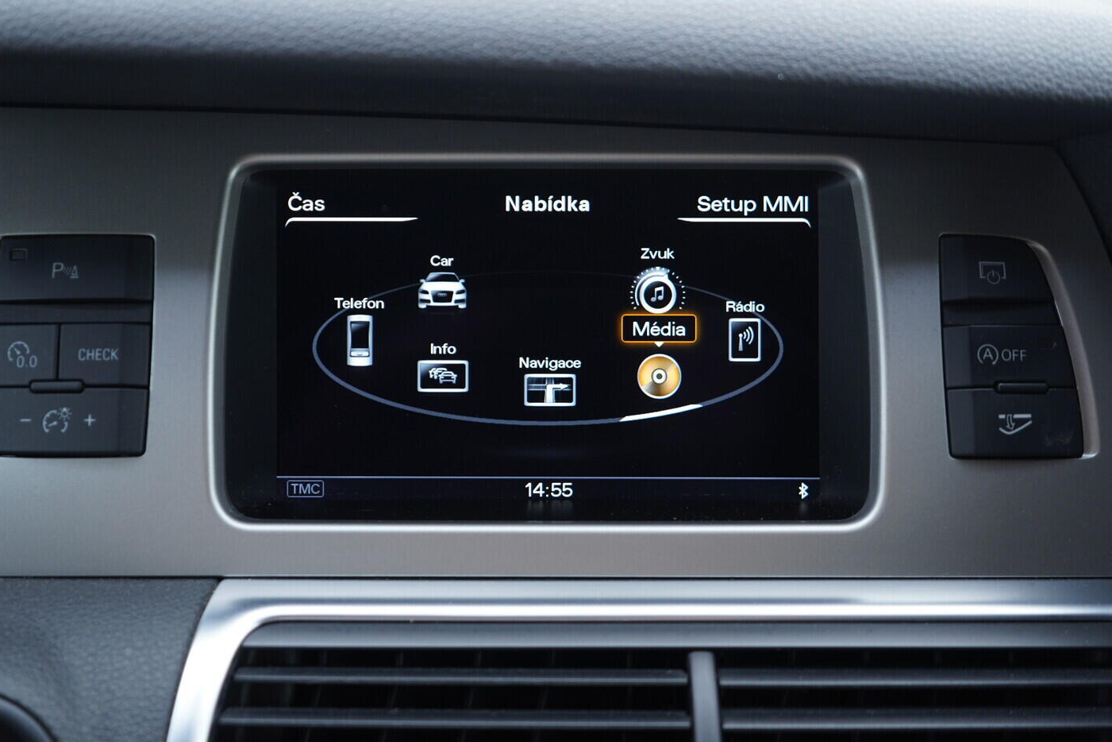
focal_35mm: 37
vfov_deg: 35.9
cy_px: 367
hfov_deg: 51.9
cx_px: 543
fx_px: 1143
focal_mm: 24
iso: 320
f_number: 2.8
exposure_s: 1/40
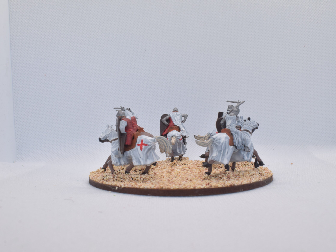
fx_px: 447
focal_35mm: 46
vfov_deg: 31.5
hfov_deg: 41.2
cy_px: 127
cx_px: 161
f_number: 18
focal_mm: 28
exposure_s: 1/60
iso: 800
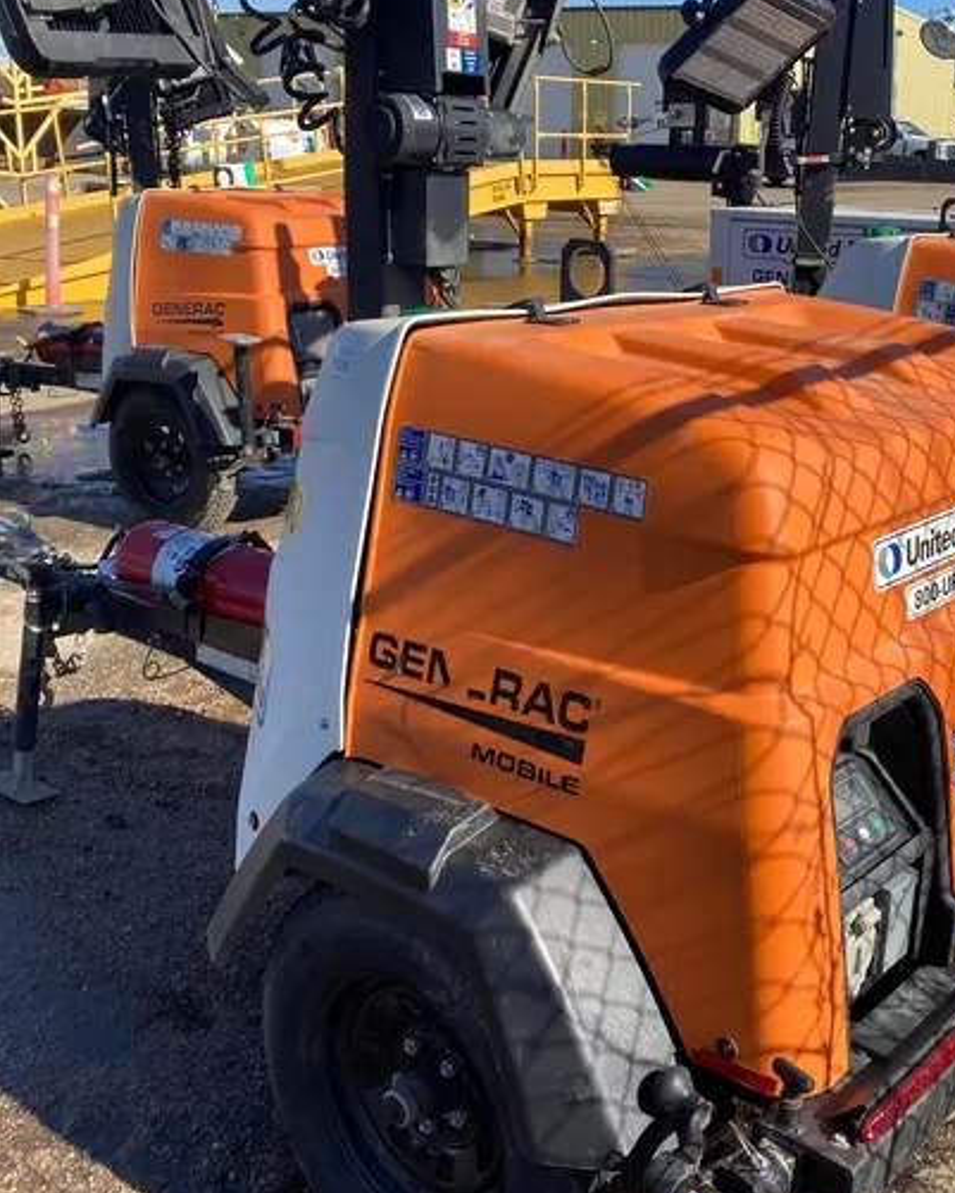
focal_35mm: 40
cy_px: 530
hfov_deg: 36.9
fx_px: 1413
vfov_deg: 45.7
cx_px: 653
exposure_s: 1/1412
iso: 20
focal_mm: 3.99
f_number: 1.8
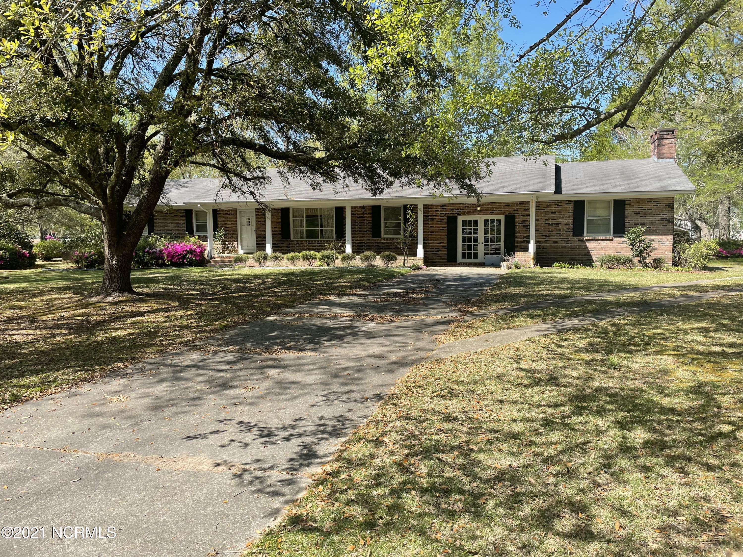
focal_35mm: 26
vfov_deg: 53.1
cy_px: 278
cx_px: 372
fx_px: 558
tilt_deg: -4.9
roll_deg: +0.9
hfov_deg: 67.3
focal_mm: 4.2
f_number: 1.6
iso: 32
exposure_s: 1/1335
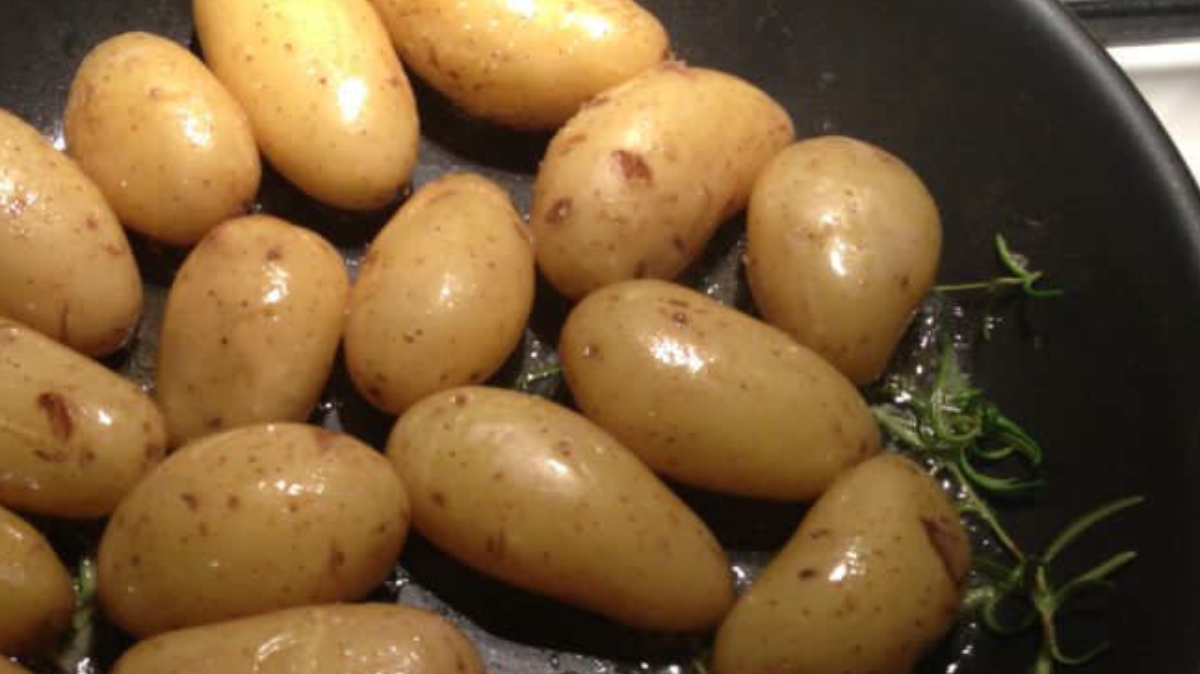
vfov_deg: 21.0
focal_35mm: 57
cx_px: 455
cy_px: 447
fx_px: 1813
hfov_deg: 36.4
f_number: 2.4
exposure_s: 1/20
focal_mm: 4.13
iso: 64
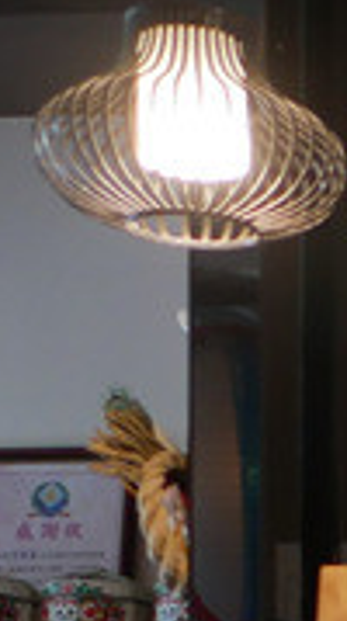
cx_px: 1499
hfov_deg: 5.5
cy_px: 1100
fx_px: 3009
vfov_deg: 11.0
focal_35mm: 183
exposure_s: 1/60
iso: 200
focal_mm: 15
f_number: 1.7
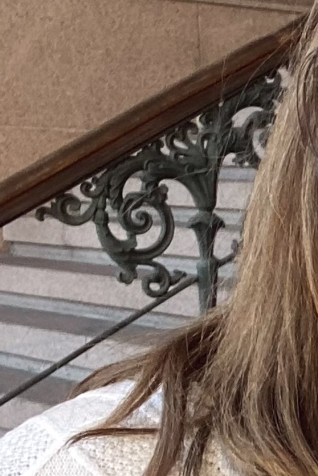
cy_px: 520
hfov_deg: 9.1
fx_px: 1775
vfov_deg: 14.9
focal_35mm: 134
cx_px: 781
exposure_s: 1/122
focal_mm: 2.71
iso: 32
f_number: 2.2
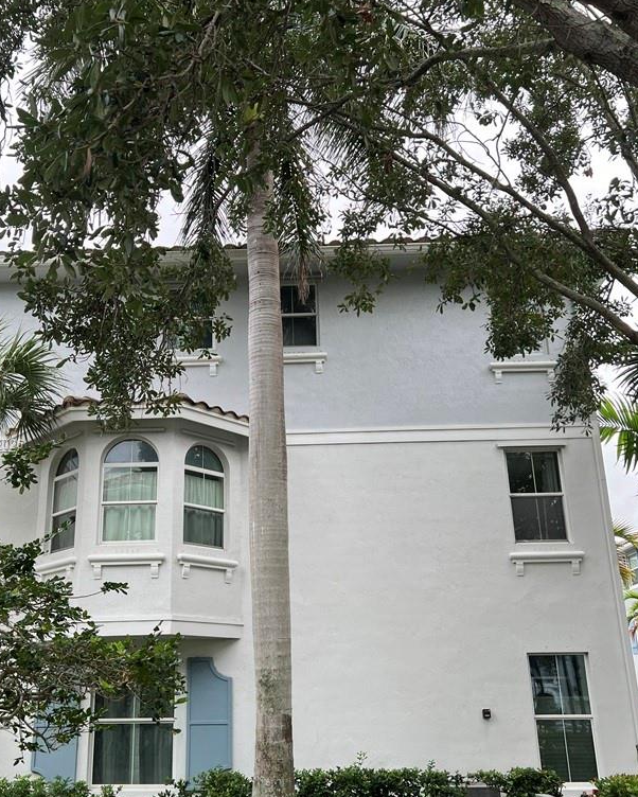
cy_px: 445
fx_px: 802
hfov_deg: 43.2
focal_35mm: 34
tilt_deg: +17.6
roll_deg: +0.0
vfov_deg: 52.7
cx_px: 254
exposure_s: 1/213
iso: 40
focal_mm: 5.7
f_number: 1.5
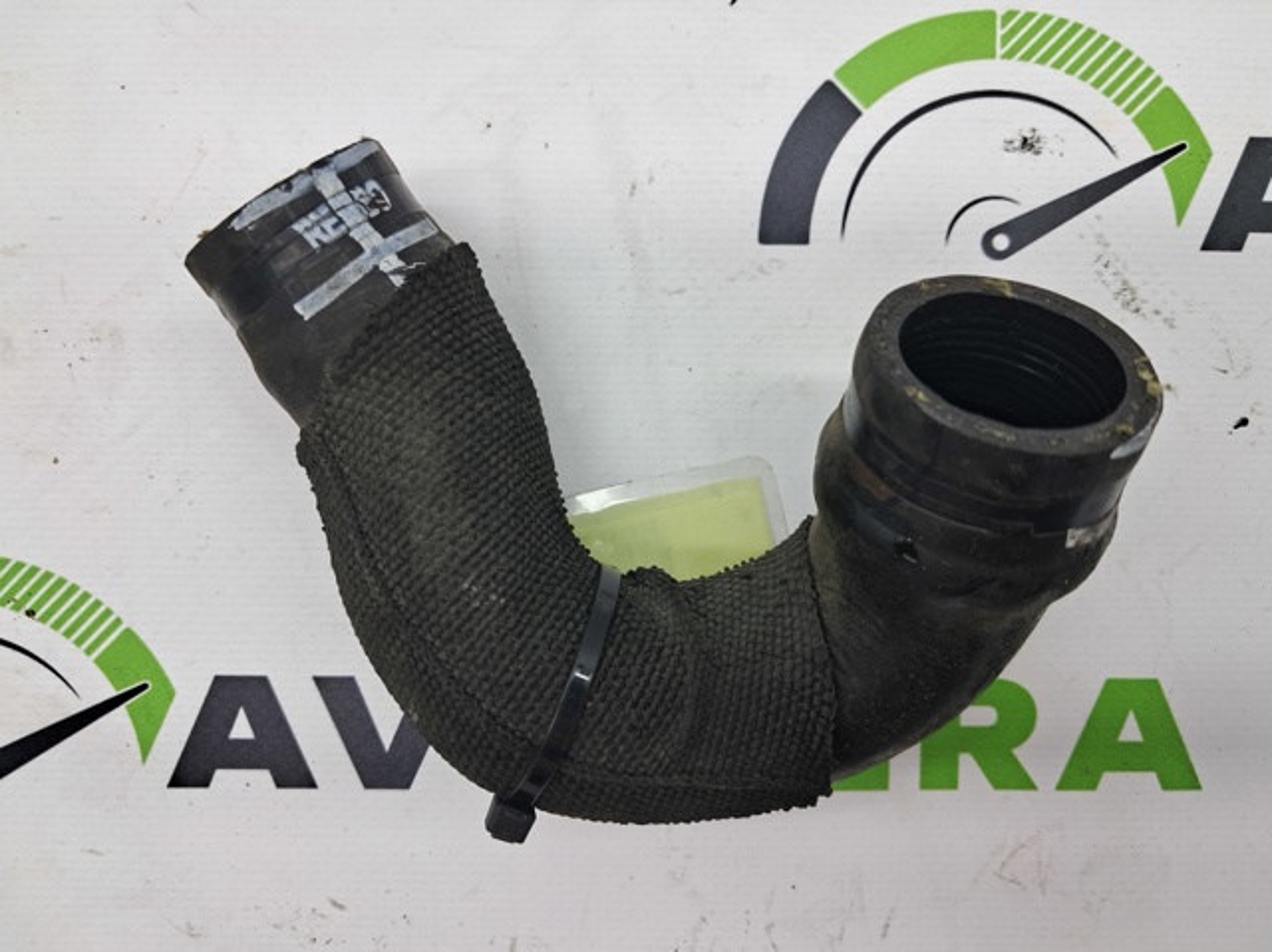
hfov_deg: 65.4
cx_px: 636
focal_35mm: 27
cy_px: 476
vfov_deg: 51.3
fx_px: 991
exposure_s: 1/60
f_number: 1.8
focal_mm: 4
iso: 50
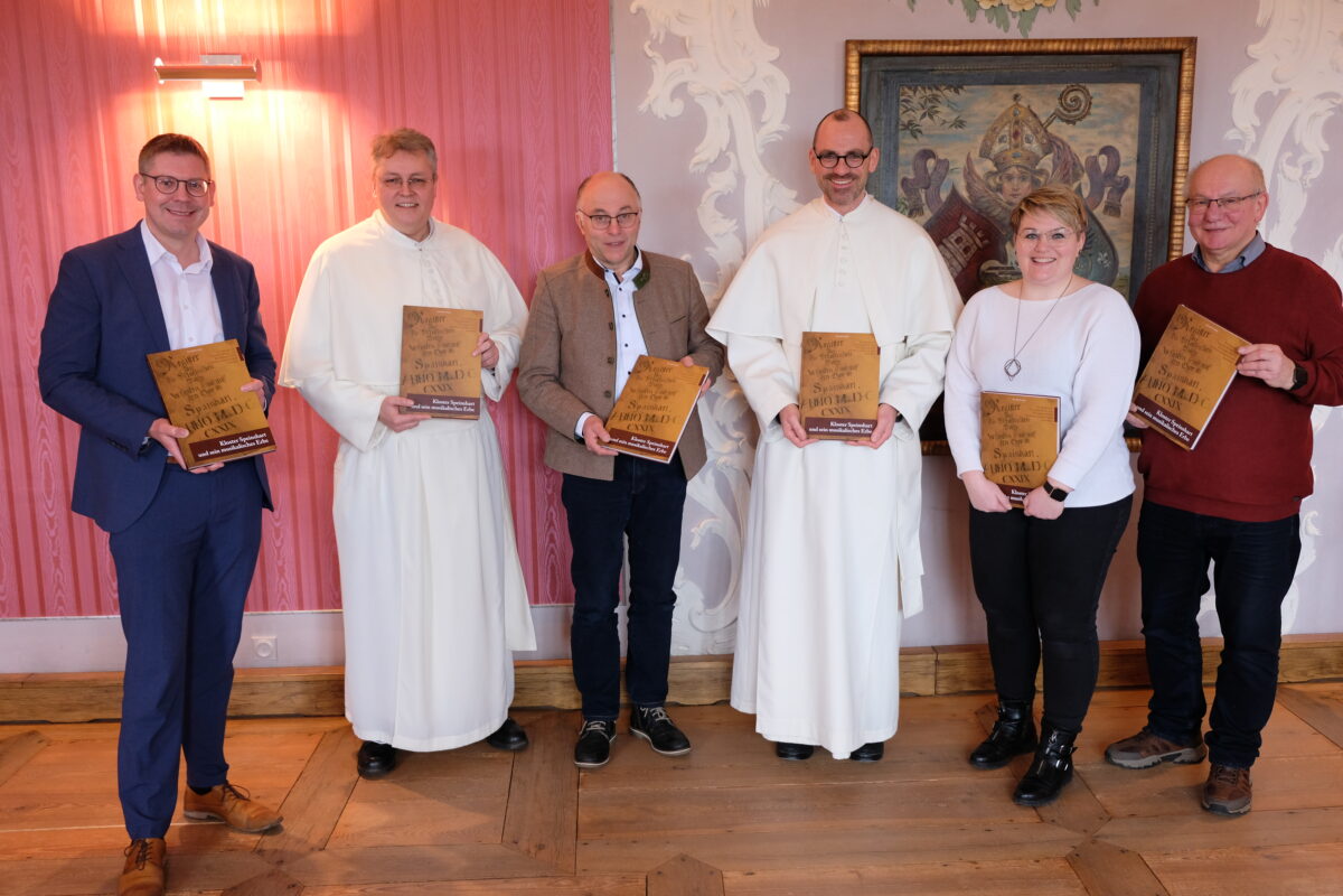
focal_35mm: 33
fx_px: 1231
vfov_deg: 40.0
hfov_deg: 57.2
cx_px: 672
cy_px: 448
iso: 800
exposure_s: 1/58
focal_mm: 22.3
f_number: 3.2
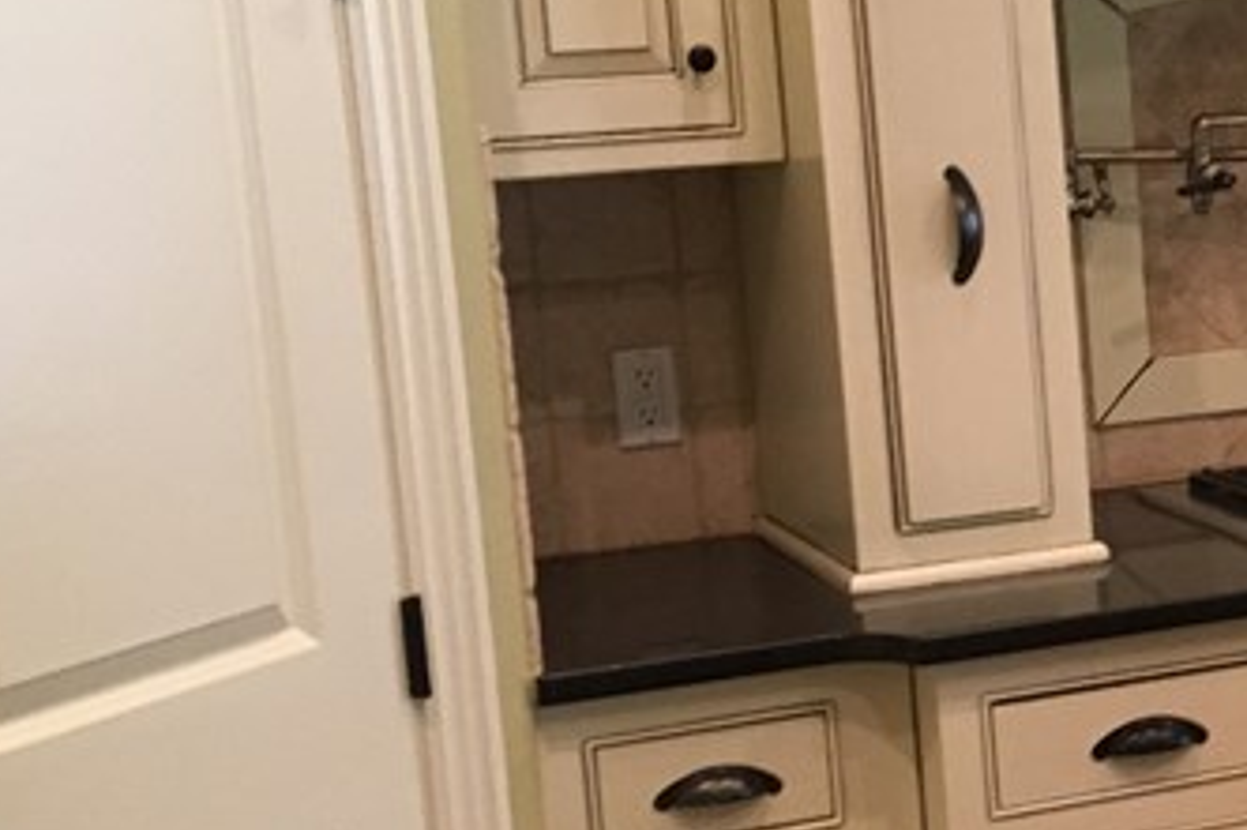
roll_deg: +2.0
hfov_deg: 20.0
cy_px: 454
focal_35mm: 93
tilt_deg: -8.6
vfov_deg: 14.7
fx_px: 3220
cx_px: 1653
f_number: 2.2
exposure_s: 1/30
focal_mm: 4.15
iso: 160
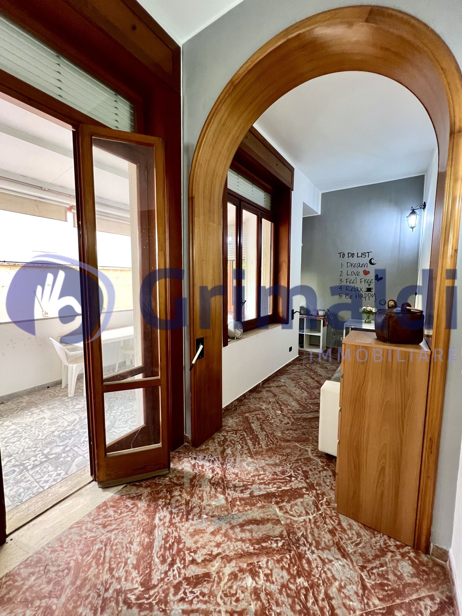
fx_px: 231
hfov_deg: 89.9
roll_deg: -0.8
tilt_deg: -5.7
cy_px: 308
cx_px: 231
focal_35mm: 13
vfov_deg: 106.2
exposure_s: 1/60
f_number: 1.8
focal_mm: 1.57
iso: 320
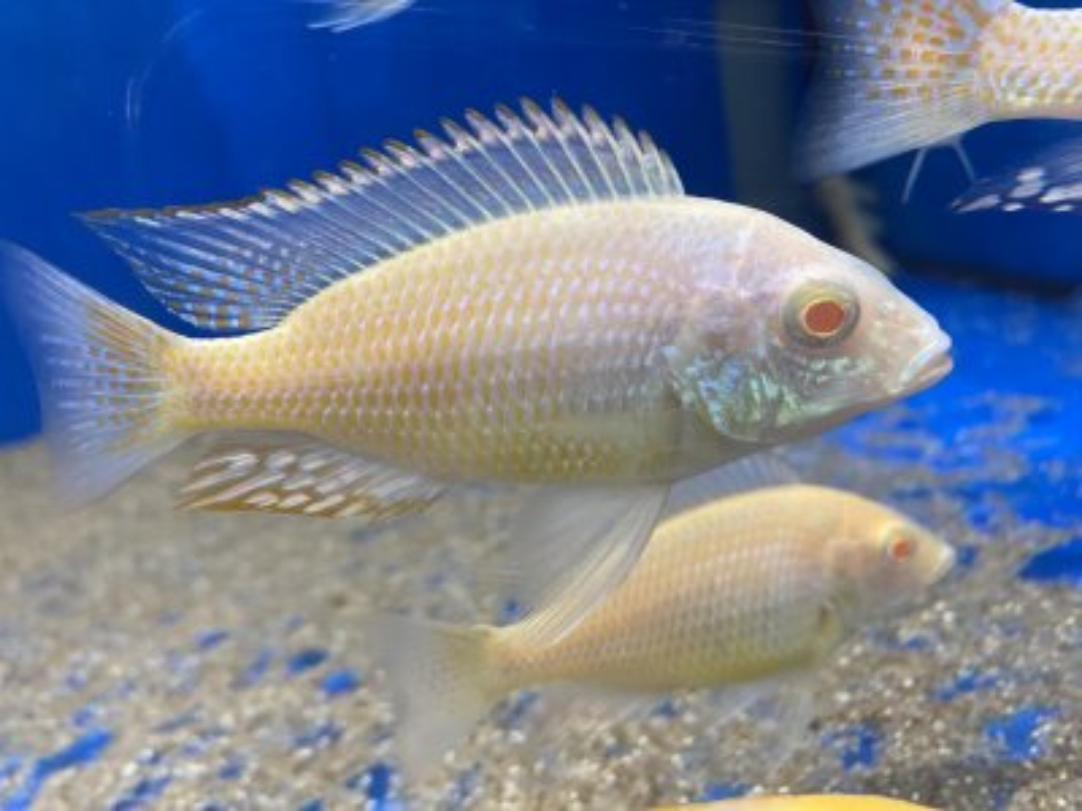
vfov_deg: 54.9
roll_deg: +11.7
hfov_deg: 69.4
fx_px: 781
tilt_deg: -17.9
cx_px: 541
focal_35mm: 25
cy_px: 406
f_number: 1.8
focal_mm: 4.25
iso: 250
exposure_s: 1/50
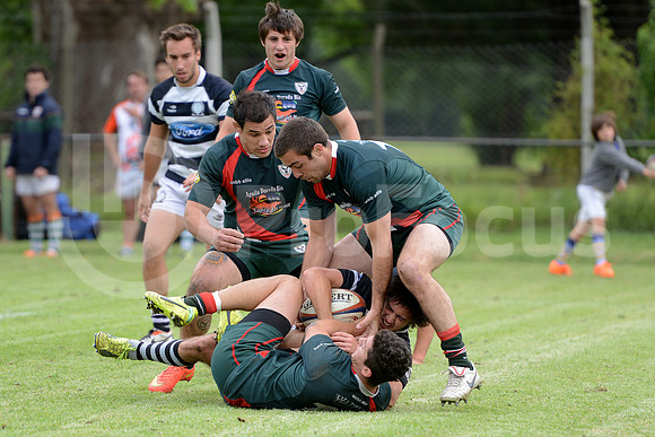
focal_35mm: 270
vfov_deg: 5.1
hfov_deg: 7.6
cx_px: 328
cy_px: 218
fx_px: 4913
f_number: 4
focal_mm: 270
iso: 640
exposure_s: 1/640
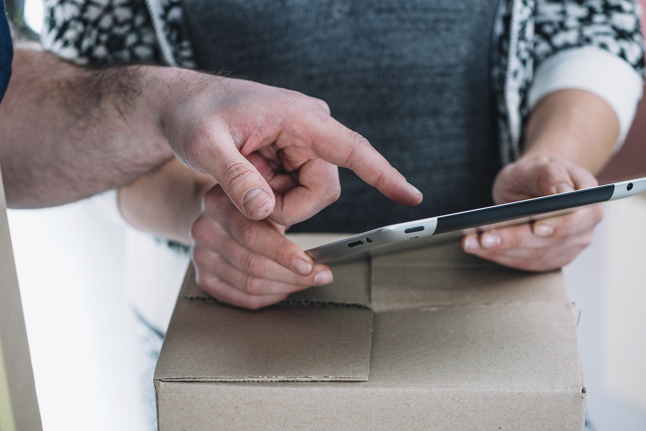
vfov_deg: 13.0
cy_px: 216
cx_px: 323
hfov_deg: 19.5
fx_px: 1885
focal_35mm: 105
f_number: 5.6
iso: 160
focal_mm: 105
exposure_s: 1/160
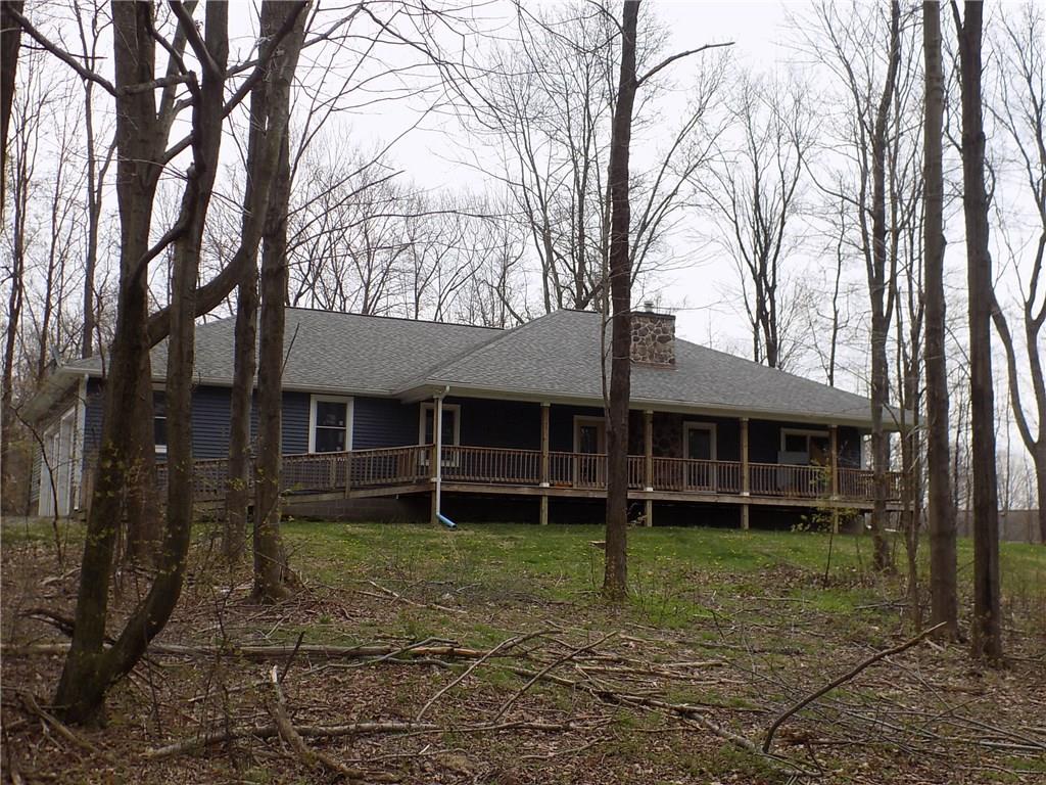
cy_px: 392
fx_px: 1239
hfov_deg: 45.8
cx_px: 523
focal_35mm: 41
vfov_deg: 35.1
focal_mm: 7.3
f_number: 3.6
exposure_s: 1/500
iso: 80
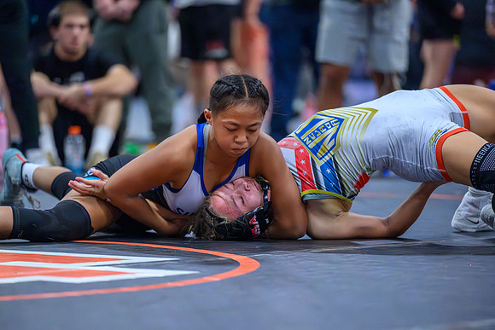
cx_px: 234
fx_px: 3255
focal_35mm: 237
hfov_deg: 8.7
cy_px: 195
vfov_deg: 5.8
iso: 20000
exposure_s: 1/800
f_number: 2.8
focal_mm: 200
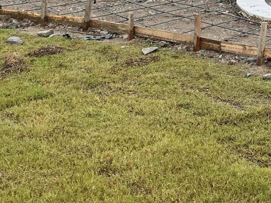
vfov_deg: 16.5
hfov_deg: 20.6
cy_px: -68
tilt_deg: -3.9
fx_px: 658
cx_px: 378
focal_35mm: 84
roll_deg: -0.6
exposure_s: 1/1066
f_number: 1.6
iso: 50
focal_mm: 5.1
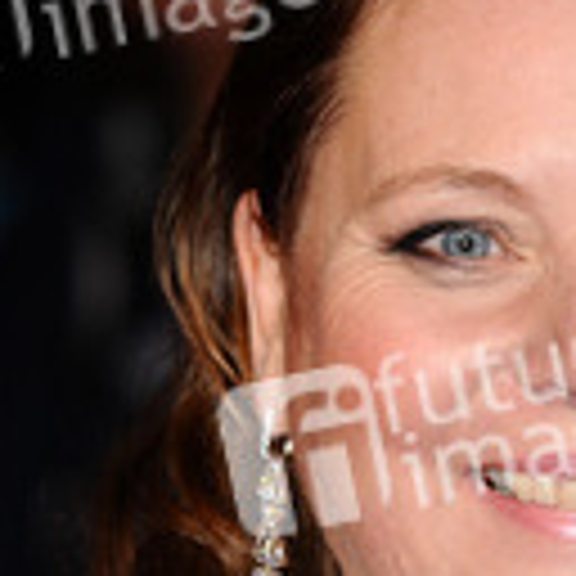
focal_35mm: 536
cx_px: 583
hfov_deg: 3.3
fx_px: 10097
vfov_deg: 3.3
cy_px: 657
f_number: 4.5
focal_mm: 135
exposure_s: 1/200
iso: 320
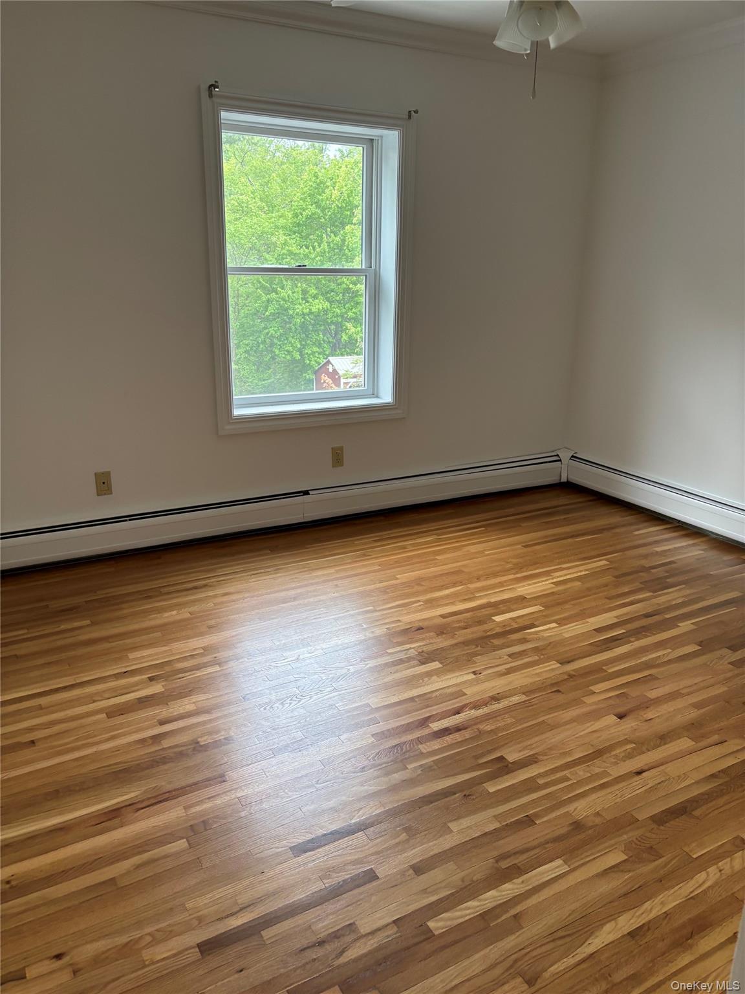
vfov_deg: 67.3
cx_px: 372
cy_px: 497
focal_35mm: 26
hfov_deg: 53.1
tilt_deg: -16.5
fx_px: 746
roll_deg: +0.6
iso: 125
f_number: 1.6
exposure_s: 1/121
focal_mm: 5.96
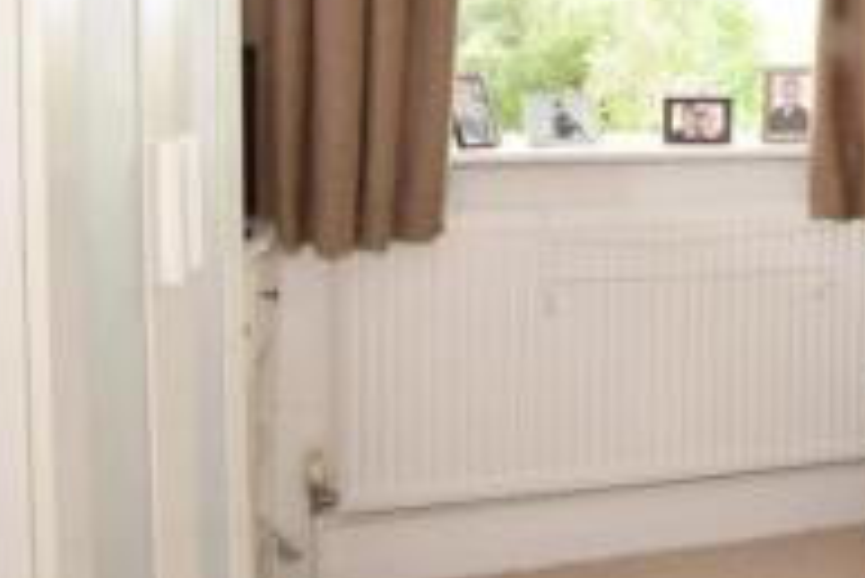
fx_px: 1226
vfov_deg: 25.6
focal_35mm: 51
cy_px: 47
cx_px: 968
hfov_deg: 33.5
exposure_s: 1/8
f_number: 14
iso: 400
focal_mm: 10
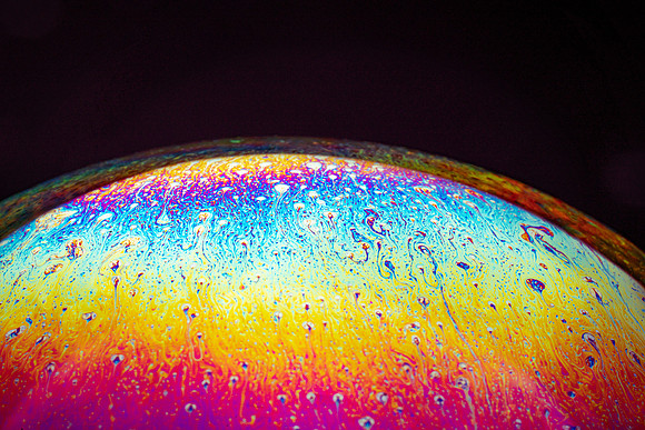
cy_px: 215
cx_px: 322
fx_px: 1613
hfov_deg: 22.6
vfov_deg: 15.2
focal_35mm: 90
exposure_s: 1/50
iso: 100
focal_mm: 90
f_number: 22
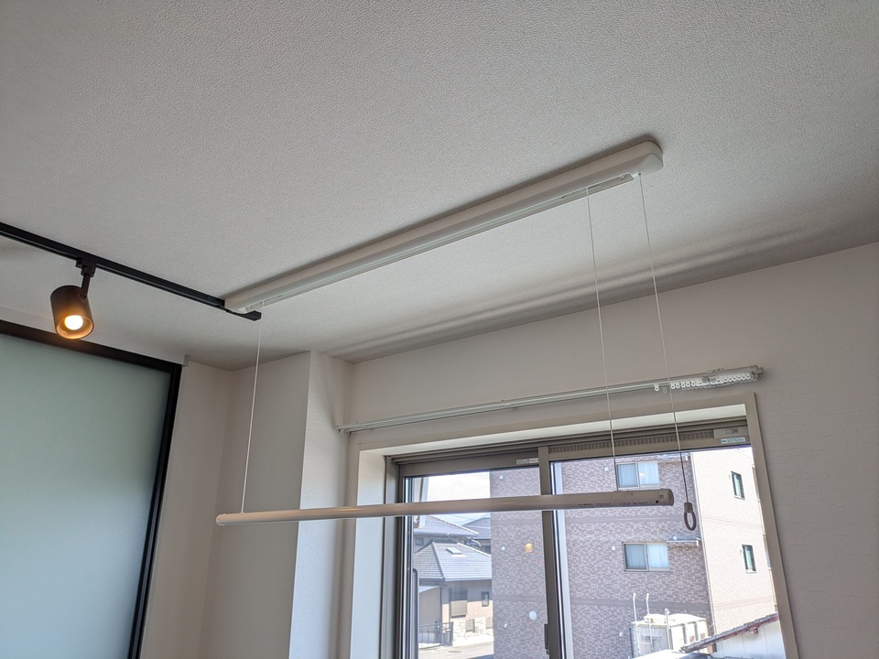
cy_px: 330
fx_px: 635
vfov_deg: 54.9
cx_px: 440
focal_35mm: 25
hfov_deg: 69.4
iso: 45
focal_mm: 5.43
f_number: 1.89
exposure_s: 1/210
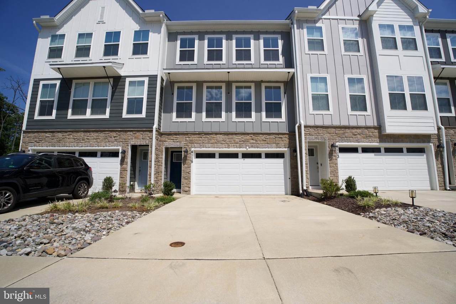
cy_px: 152
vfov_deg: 77.3
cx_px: 228
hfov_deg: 100.4
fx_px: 190
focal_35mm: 15
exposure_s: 1/3200
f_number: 2.8
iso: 100
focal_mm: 10
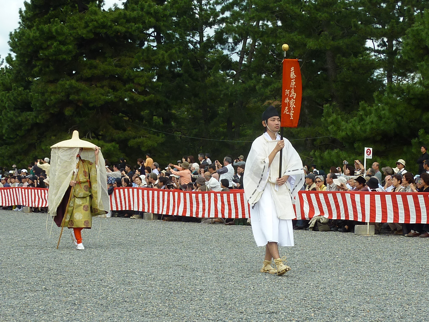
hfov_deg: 22.5
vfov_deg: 17.0
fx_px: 1078
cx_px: 214
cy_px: 161
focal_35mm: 87
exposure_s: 1/400
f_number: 4
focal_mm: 7.9
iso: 80
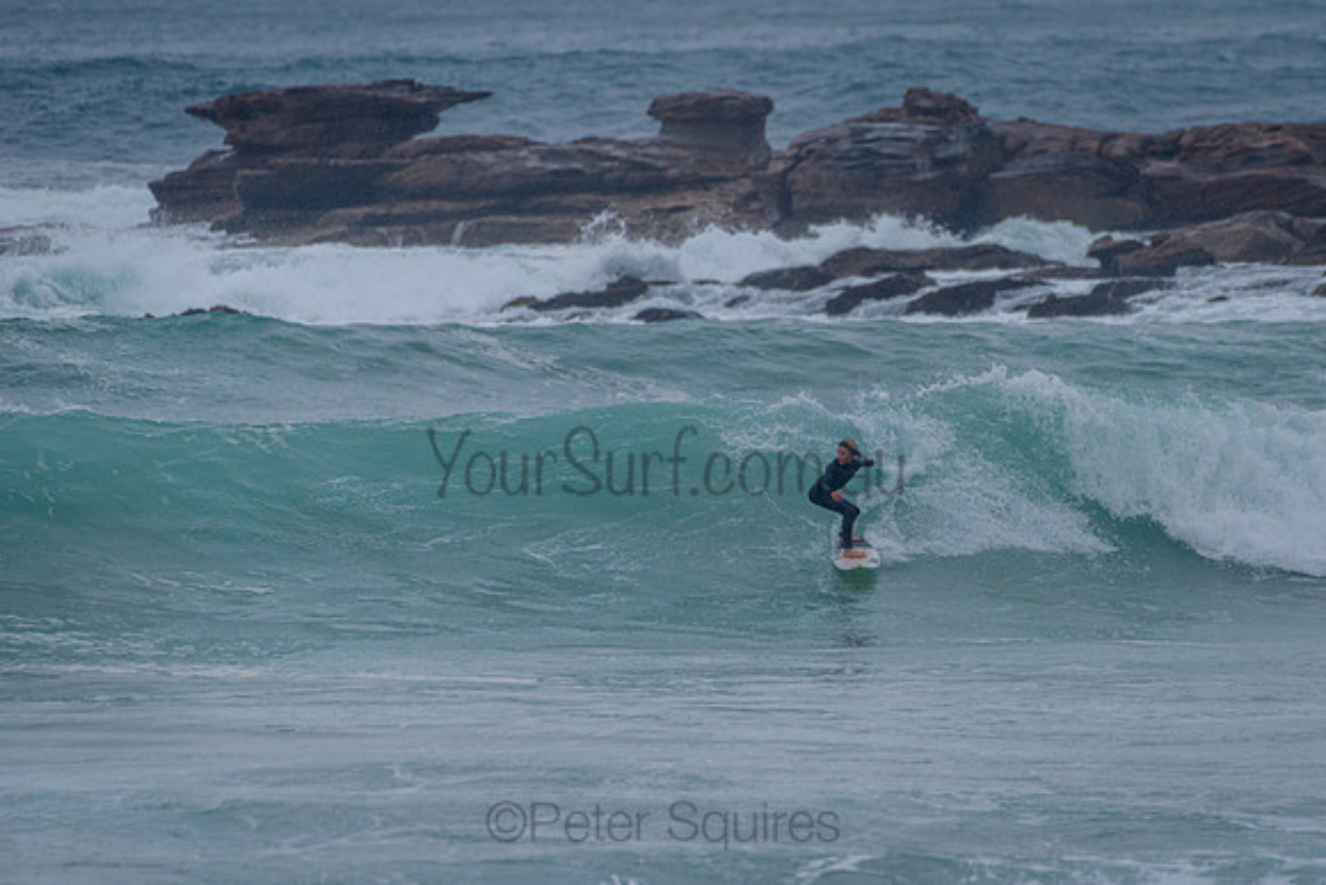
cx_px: 776
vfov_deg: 2.2
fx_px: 22565
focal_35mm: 613
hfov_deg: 3.4
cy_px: 529
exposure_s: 1/2000
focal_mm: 500
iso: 640
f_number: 5.6
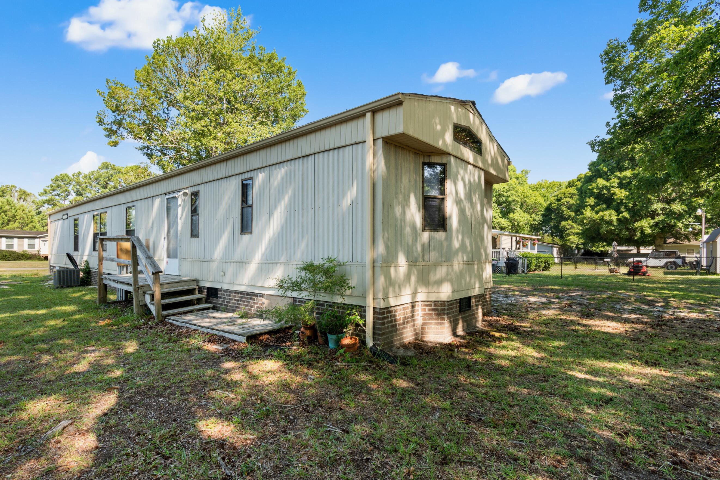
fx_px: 340
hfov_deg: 93.1
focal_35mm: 17
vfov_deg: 70.4
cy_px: 253
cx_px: 330
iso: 100
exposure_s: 1/80
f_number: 8
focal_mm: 10
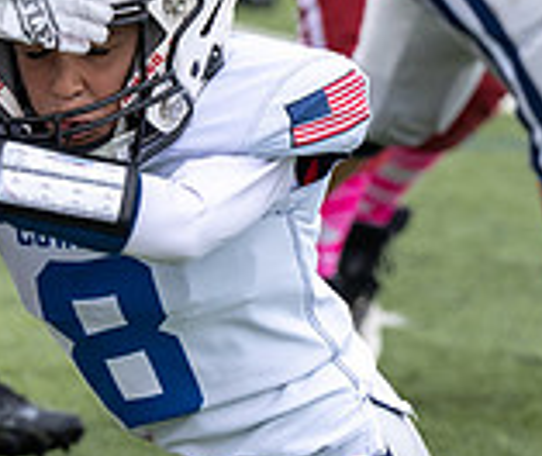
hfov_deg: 2.9
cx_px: 136
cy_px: -45
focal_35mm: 664
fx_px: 10866
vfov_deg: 2.4
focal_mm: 150
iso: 250
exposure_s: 1/1250
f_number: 3.5
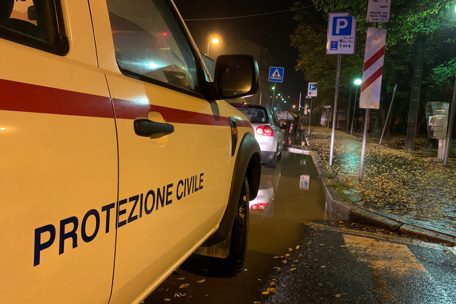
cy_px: 157
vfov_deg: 46.4
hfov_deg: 65.5
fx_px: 355
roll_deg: -3.0
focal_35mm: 28
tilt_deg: -8.5
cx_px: 233
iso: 800
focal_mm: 4.25
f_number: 1.8
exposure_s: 1/29
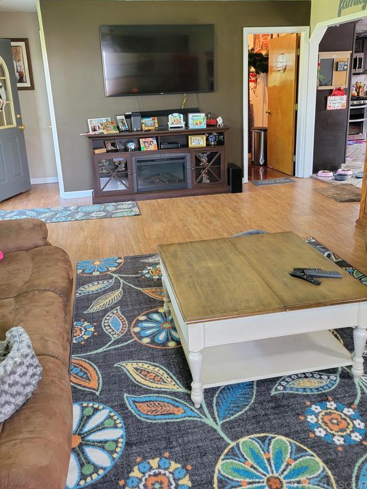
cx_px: 178
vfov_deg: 59.7
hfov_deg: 46.8
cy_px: 211
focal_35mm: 30
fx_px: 424
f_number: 1.8
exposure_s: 1/39
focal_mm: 5.4
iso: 250
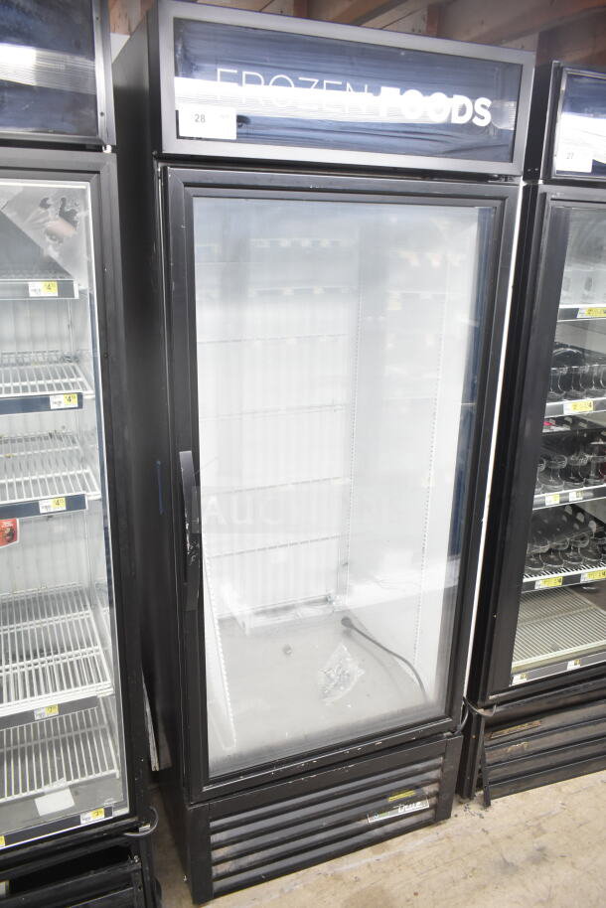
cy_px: 454
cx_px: 303
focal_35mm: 27
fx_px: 681
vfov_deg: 67.4
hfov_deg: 48.0
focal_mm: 18
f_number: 4
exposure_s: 1/60
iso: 1600
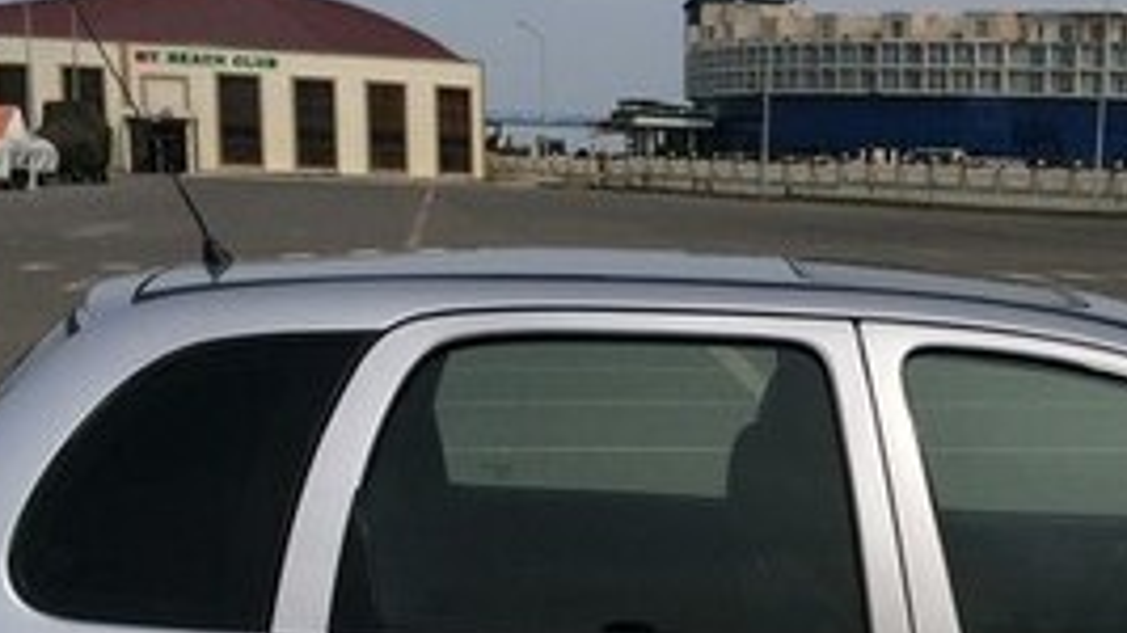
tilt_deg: -14.6
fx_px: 2330
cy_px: 779
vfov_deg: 14.9
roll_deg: -1.5
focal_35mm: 78
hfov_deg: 26.4
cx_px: 992
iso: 40
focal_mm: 4.15
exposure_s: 1/4566
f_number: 2.2
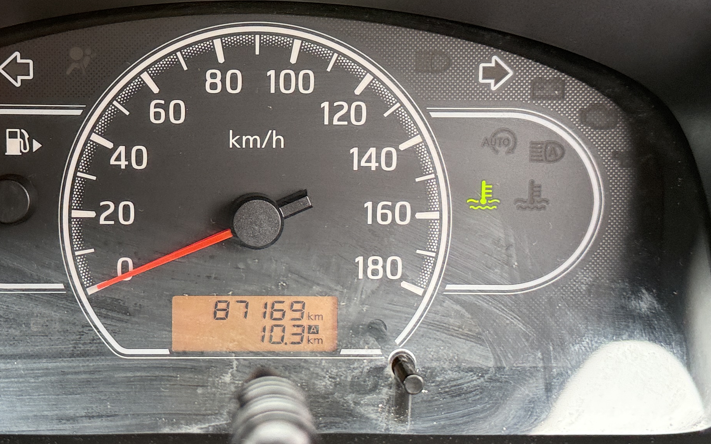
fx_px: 1085
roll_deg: -2.0
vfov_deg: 23.1
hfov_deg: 36.0
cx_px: 246
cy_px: 207
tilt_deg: -27.8
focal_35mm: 56
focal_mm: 6.76
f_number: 1.78
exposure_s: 1/70
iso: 200
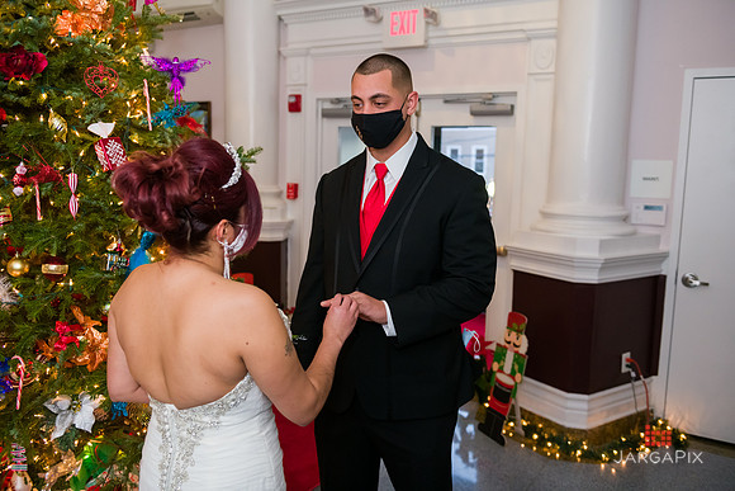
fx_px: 653
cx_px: 368
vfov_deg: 41.1
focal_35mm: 32
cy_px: 246
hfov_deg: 58.7
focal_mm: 32
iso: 1600
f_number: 3.2
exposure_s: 1/125
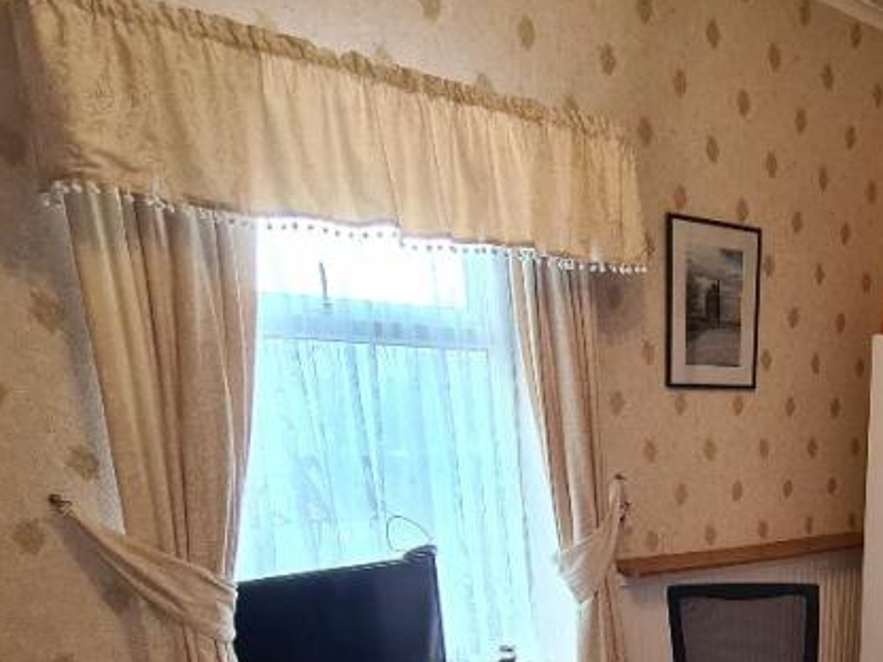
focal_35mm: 32
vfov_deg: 36.8
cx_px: 794
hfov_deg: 50.4
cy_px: 738
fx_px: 816
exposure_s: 1/50
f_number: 2.2
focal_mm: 2.22
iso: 250
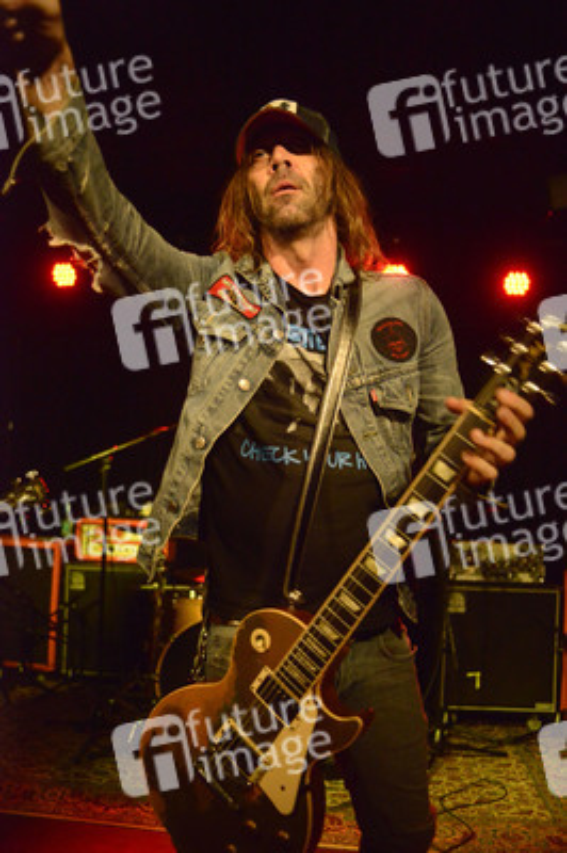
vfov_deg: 54.5
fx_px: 828
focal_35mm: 35
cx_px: 284
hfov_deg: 37.8
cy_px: 426
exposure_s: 1/125
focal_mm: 35
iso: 10159
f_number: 3.3
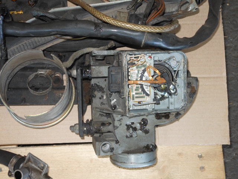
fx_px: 296
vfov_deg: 33.6
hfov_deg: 43.9
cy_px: 90
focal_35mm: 43
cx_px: 119
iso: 100
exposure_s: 1/30
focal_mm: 7.7
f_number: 3.8
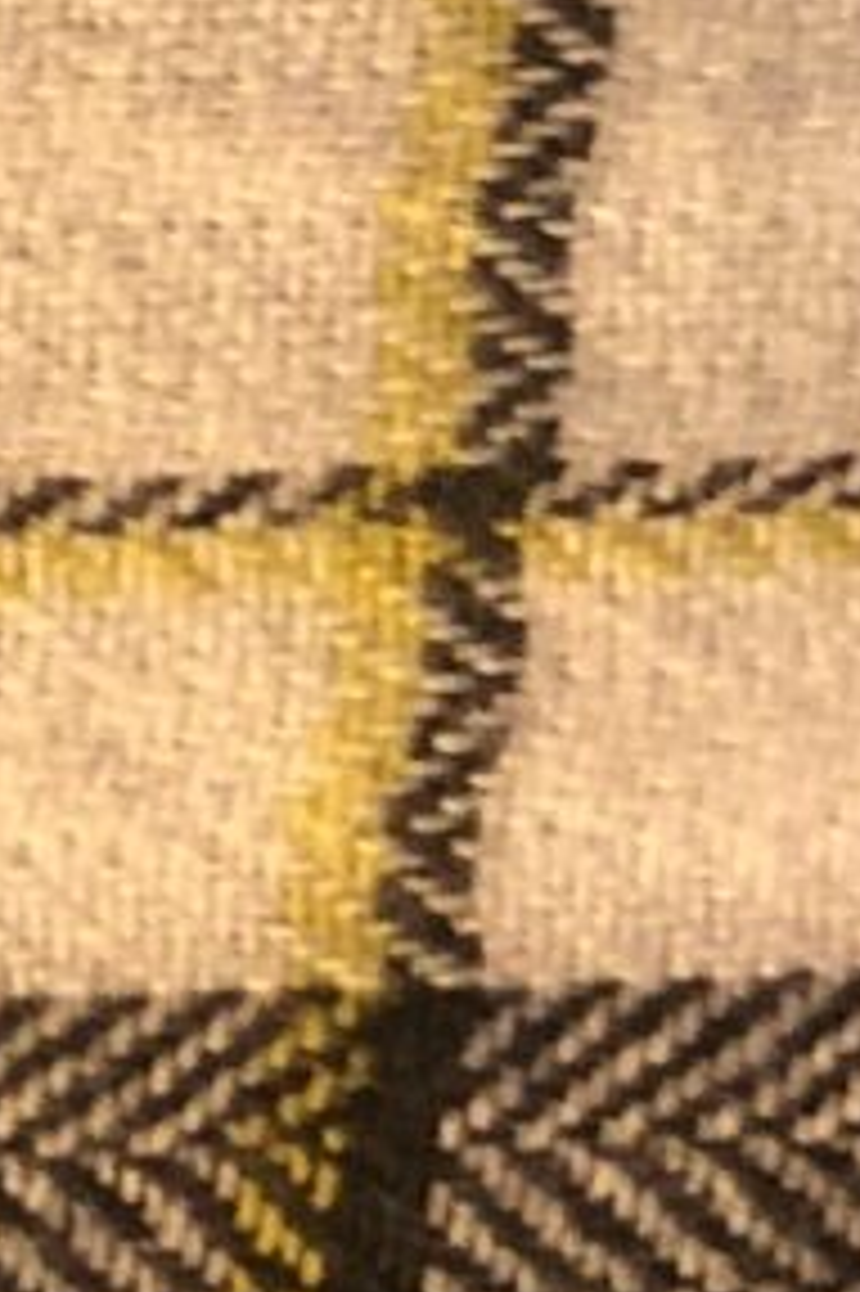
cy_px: -450
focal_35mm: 208
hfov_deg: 5.9
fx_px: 7462
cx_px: -2071
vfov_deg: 9.7
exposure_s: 1/15
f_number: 1.8
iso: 40
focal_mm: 3.99
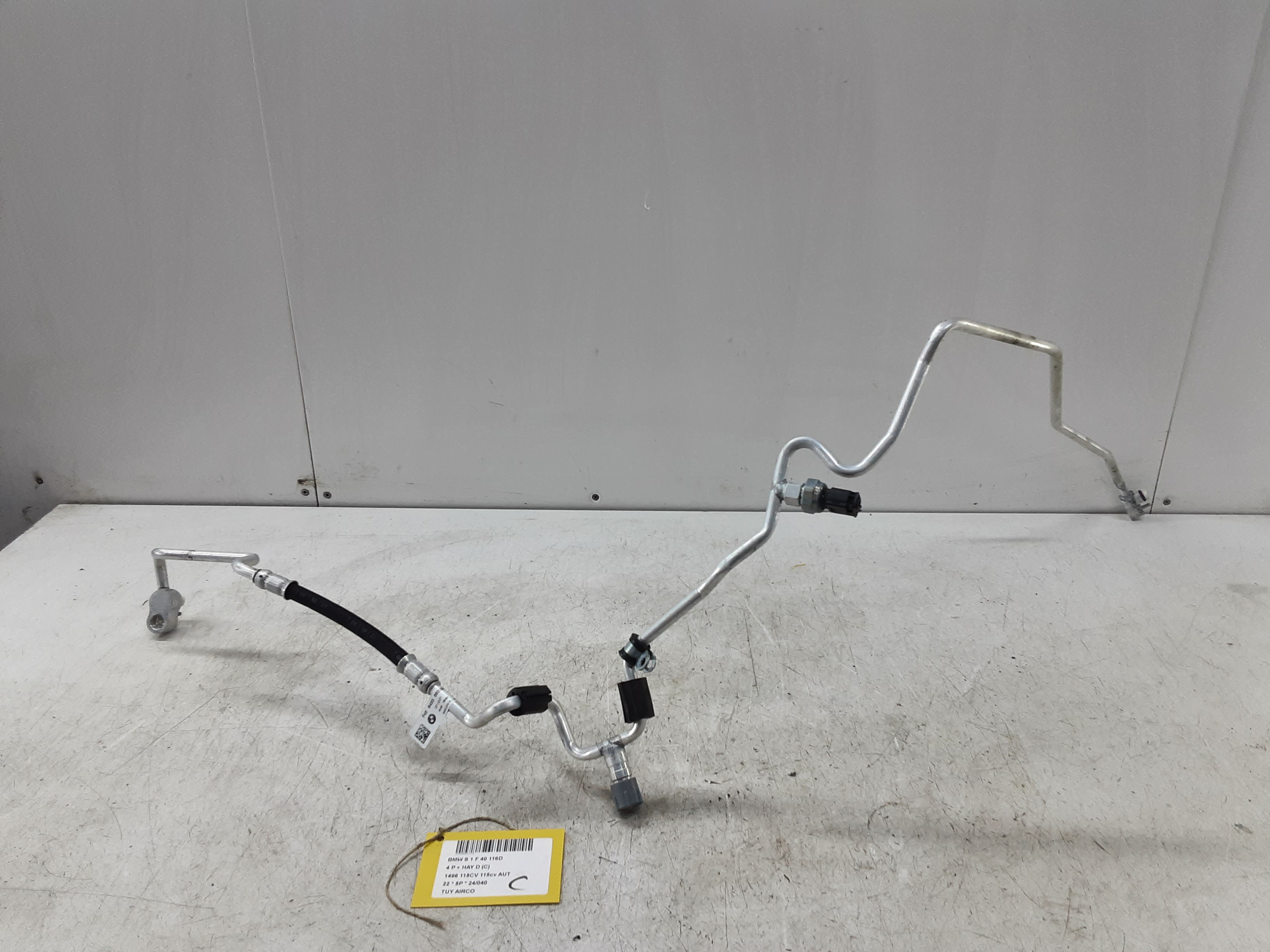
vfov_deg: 51.4
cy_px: 476
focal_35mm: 27
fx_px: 991
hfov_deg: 65.3
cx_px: 635
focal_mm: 2.91
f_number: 1.9
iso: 64
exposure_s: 1/50
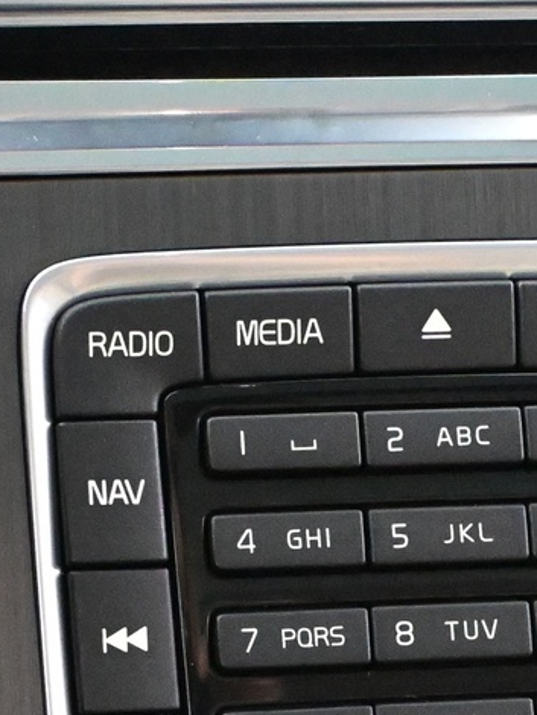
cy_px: 788
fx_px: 3130
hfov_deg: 9.8
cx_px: 364
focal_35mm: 151
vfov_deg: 12.8
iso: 12800
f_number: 4.8
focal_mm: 30.5
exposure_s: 1/50
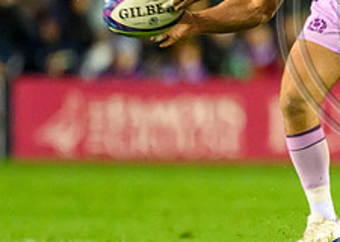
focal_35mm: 2267
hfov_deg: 0.9
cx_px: 357
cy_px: 94
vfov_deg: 0.6
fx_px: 21858
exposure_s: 1/1000
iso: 10000
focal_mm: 560
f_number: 4
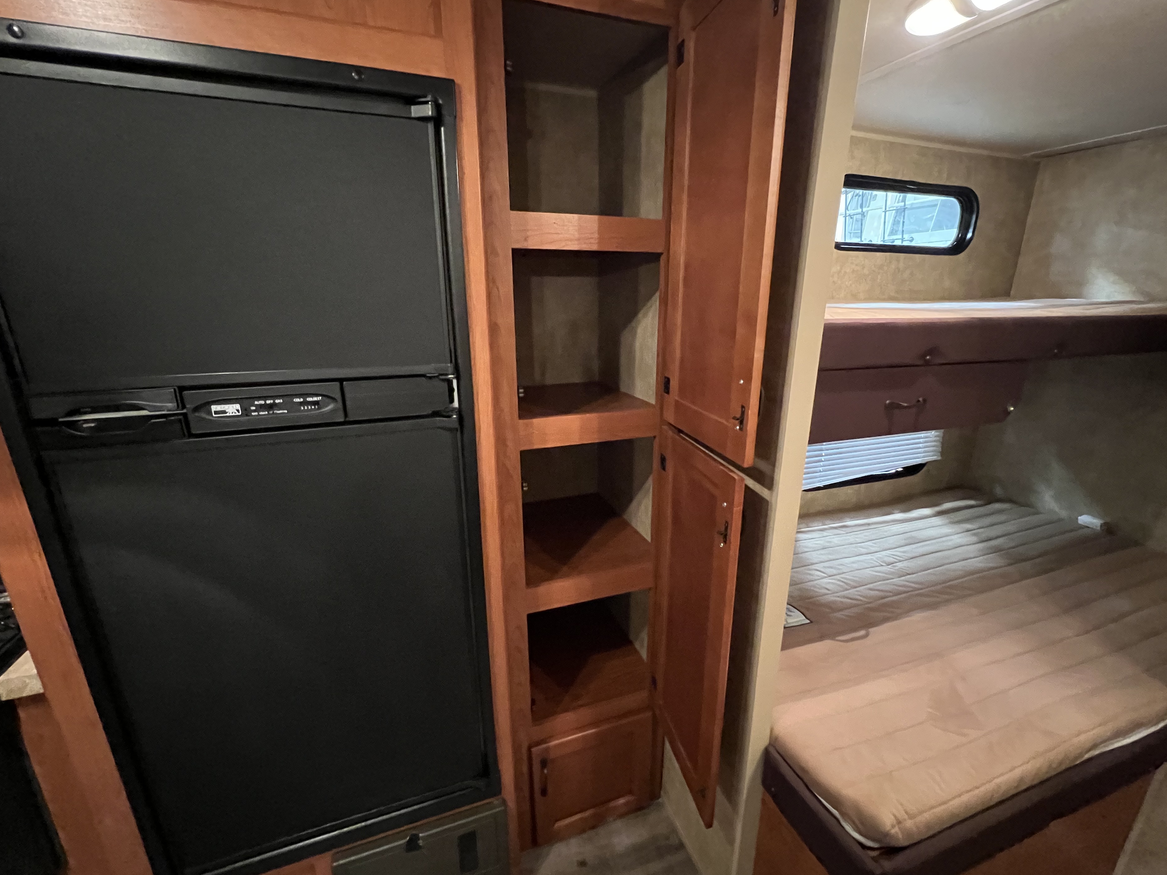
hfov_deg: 102.1
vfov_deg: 85.7
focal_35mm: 14
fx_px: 472
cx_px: 590
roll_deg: +0.7
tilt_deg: -17.0
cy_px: 438
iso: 1250
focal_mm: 1.57
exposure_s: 1/30
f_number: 1.8
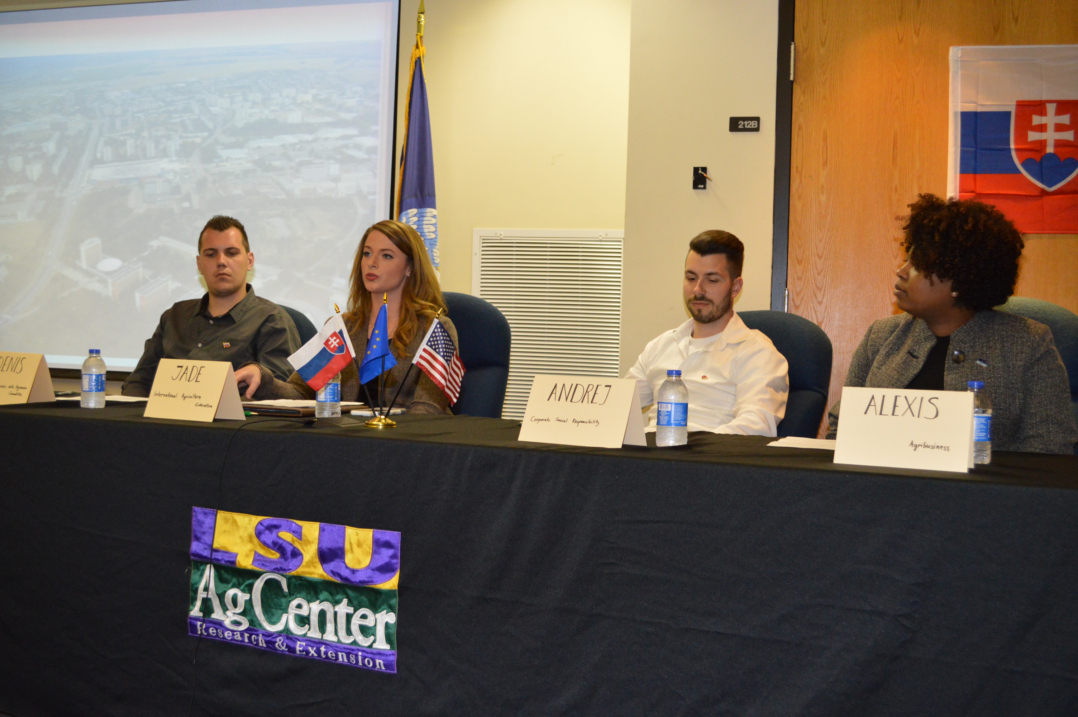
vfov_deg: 36.8
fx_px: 1077
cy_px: 358
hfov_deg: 53.2
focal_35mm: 36
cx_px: 539
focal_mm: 24
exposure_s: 1/100
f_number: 4
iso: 1600
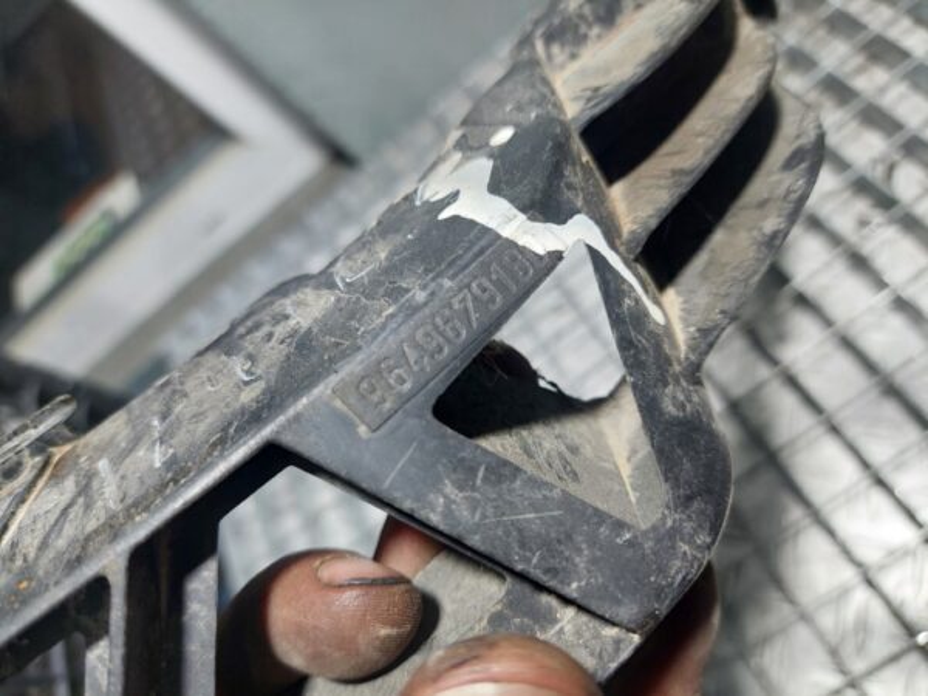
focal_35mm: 25
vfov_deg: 54.9
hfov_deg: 69.4
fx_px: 670
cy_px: 348
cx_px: 464
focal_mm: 5.23
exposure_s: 1/50
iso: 50
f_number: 1.8
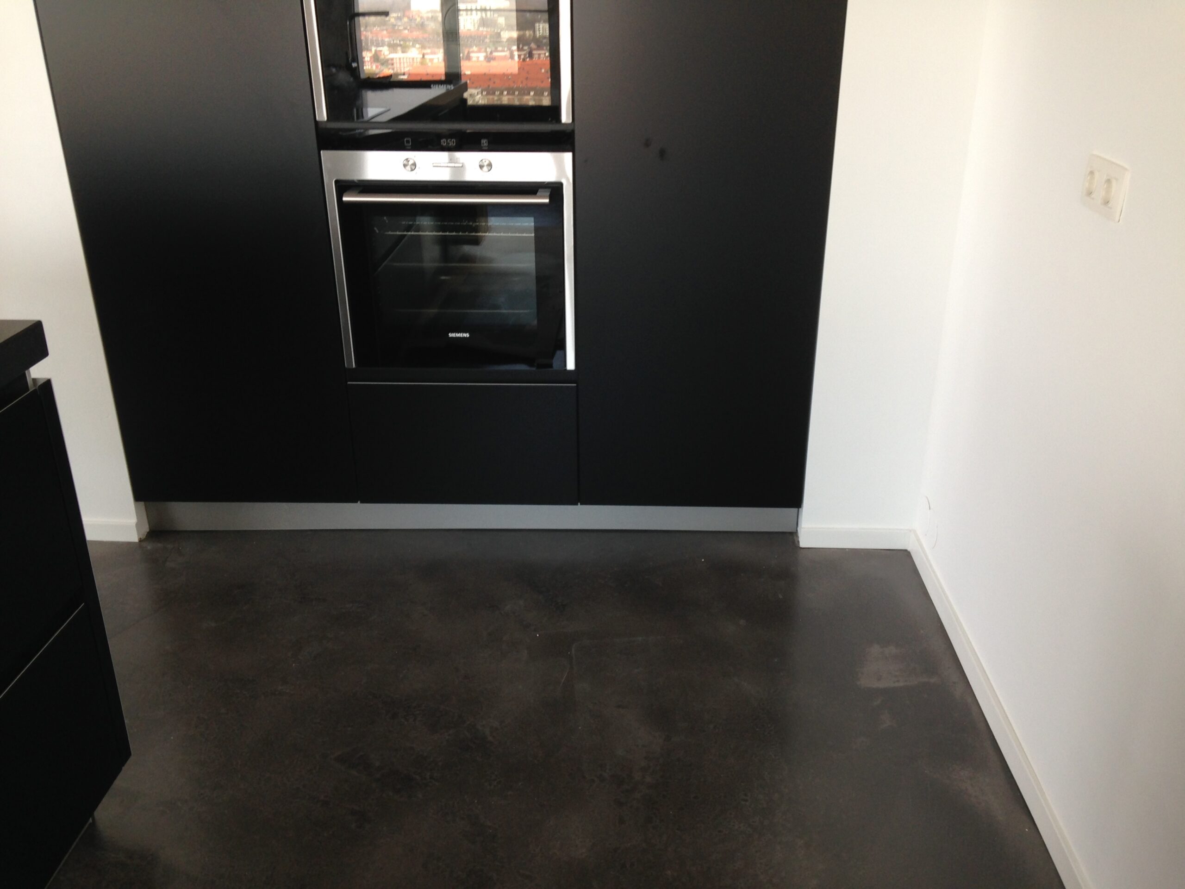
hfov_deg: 55.4
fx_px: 1130
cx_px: 592
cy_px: 444
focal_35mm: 33
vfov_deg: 42.9
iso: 50
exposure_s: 1/40
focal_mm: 4.12
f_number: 2.4
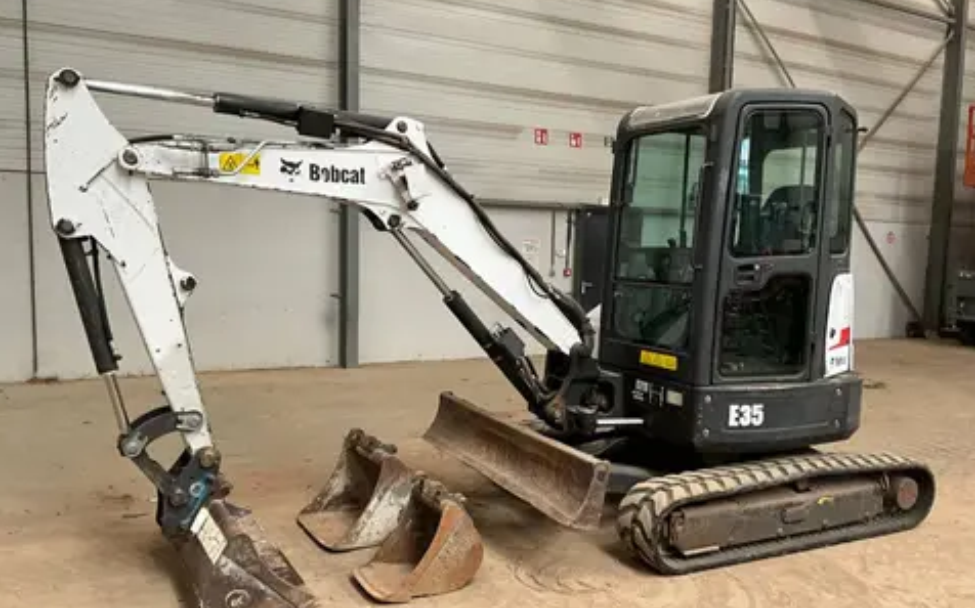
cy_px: 338
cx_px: 490
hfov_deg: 61.3
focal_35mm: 31
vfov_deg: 40.5
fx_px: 823
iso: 64
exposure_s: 1/68
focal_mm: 3
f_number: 1.8
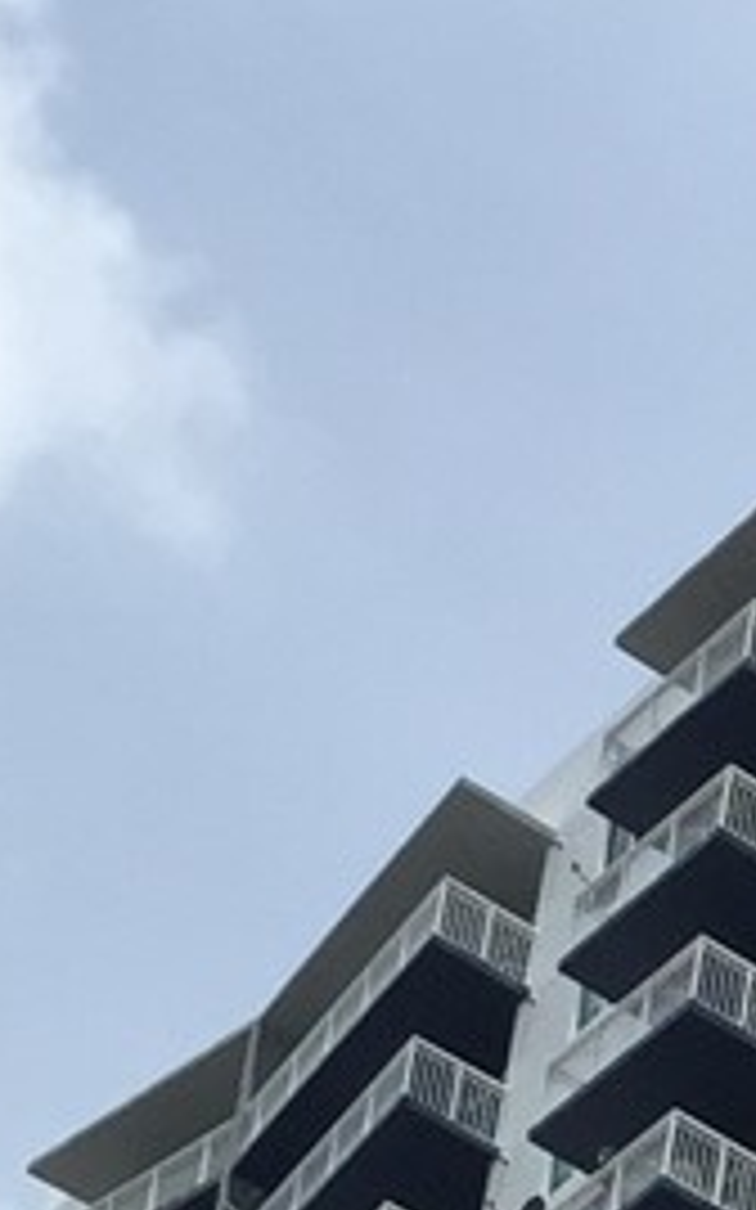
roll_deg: -1.6
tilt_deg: +25.9
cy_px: 2757
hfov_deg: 6.7
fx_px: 6036
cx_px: 2030
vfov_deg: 10.2
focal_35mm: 183
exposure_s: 1/2825
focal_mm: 4.15
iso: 32
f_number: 2.2
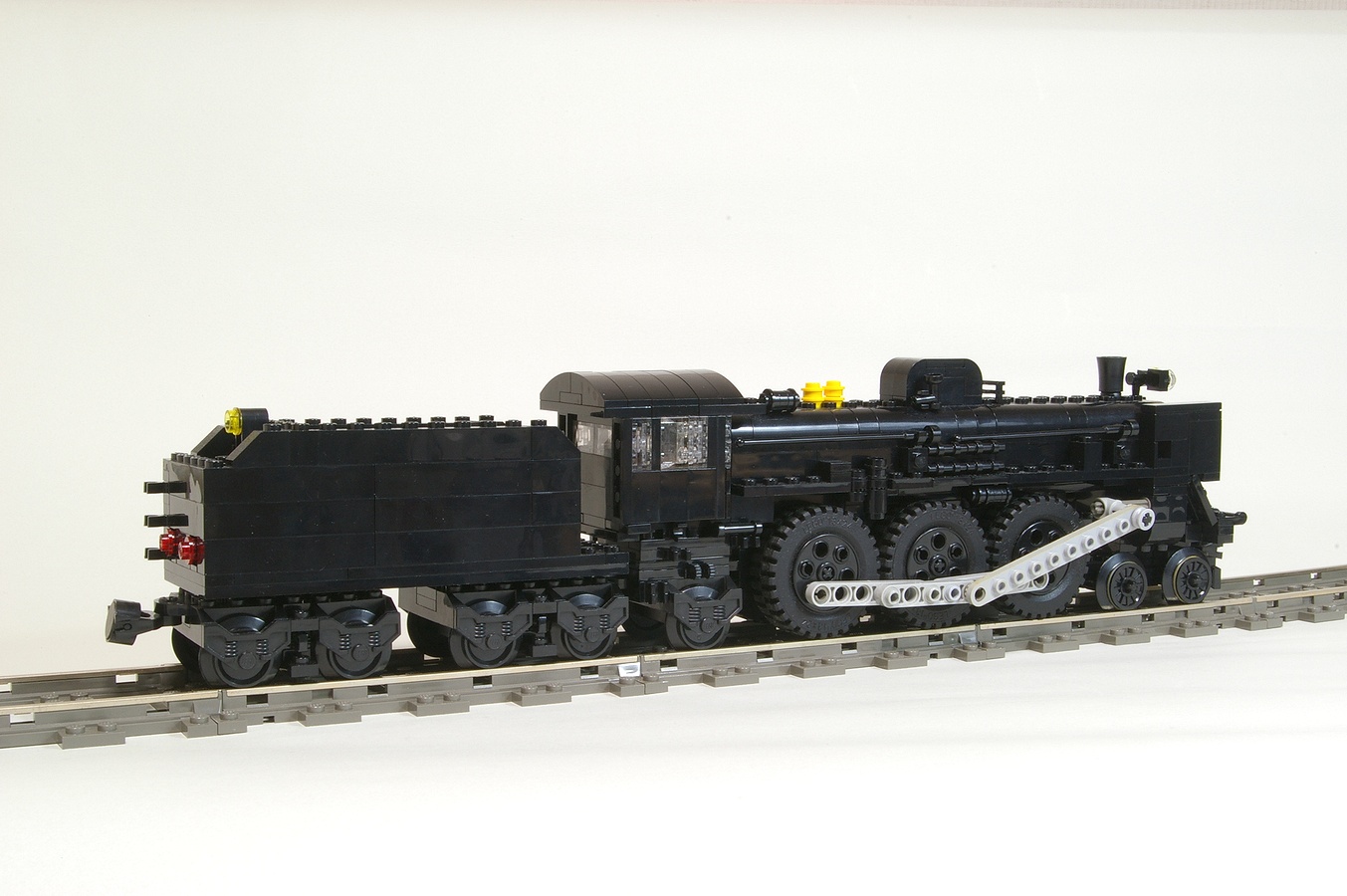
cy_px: 448
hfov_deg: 40.0
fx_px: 1851
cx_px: 674
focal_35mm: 50
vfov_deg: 27.2
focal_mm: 33
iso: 200
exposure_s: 6
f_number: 27
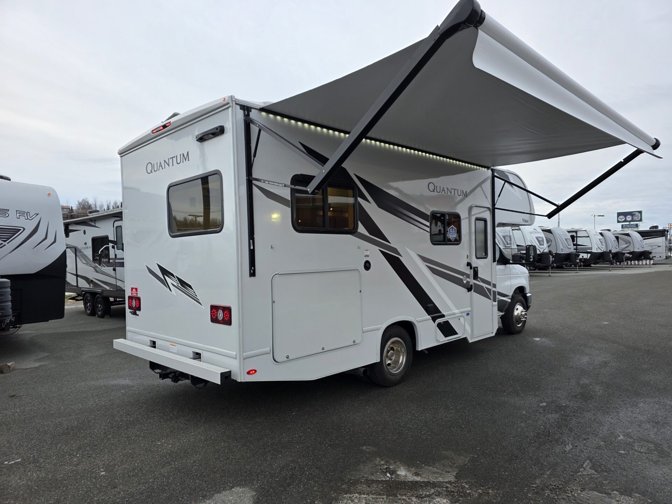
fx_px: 446
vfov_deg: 58.9
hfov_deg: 73.9
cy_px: 252
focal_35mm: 23
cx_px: 336
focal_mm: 6.3
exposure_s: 1/180
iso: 32
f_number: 1.7
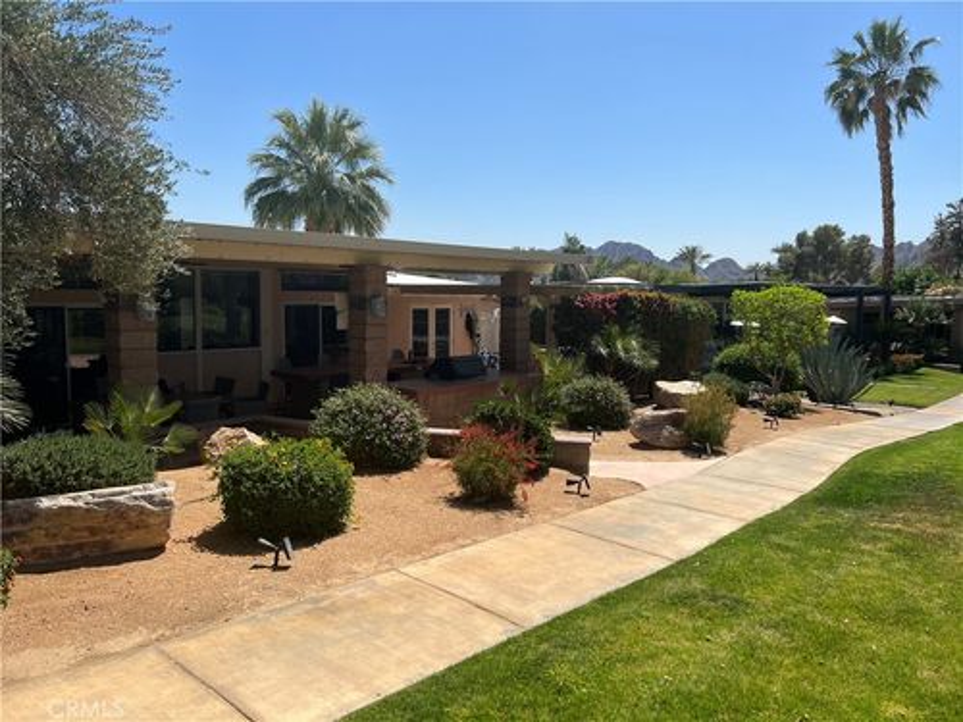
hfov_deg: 67.3
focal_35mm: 26
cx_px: 482
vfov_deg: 53.1
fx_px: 723
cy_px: 361
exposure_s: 1/5882
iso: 50
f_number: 1.5
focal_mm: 5.7
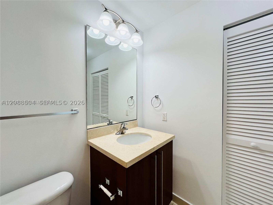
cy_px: 102
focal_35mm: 13
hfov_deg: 106.2
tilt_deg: -1.6
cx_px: 136
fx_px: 103
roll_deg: -0.4
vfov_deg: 89.9
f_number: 1.8
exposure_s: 1/120
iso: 40
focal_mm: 1.57
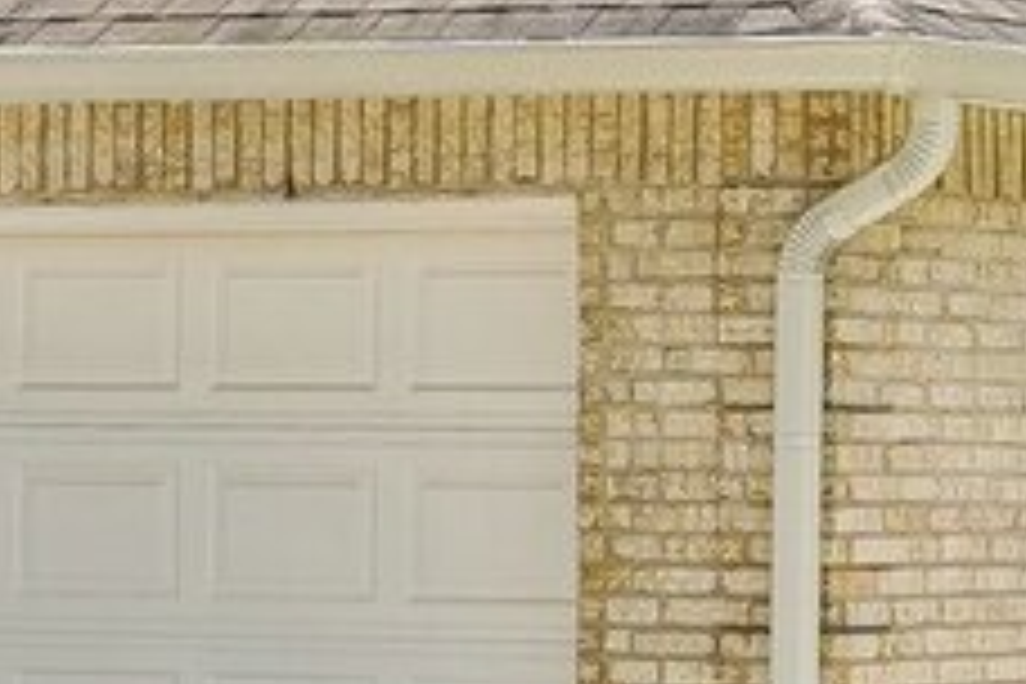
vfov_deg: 6.0
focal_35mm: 227
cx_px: 1868
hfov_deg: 8.7
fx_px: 6469
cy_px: 9
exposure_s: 1/160
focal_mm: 32
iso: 100
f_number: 8
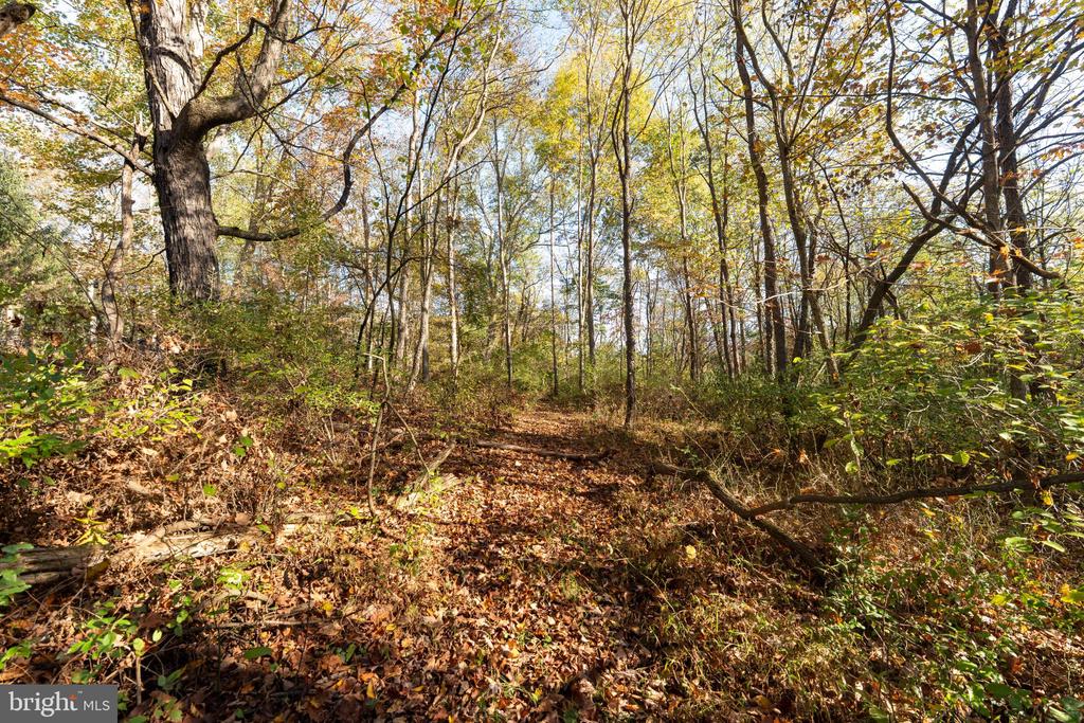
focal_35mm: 14
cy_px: 362
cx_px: 542
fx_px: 422
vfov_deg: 81.2
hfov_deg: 104.2
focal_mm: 14
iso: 320
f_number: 4.5
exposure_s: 1/200
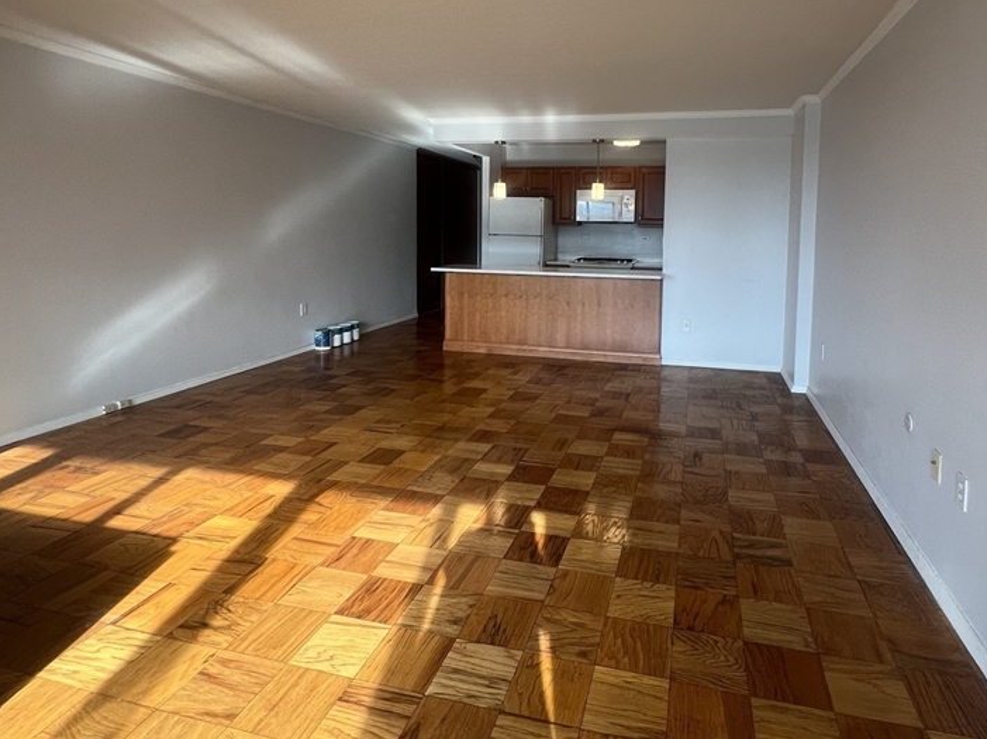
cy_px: 266
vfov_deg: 67.3
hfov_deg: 84.2
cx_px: 562
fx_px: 541
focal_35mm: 19
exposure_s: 1/120
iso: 80
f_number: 1.8
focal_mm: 1.57
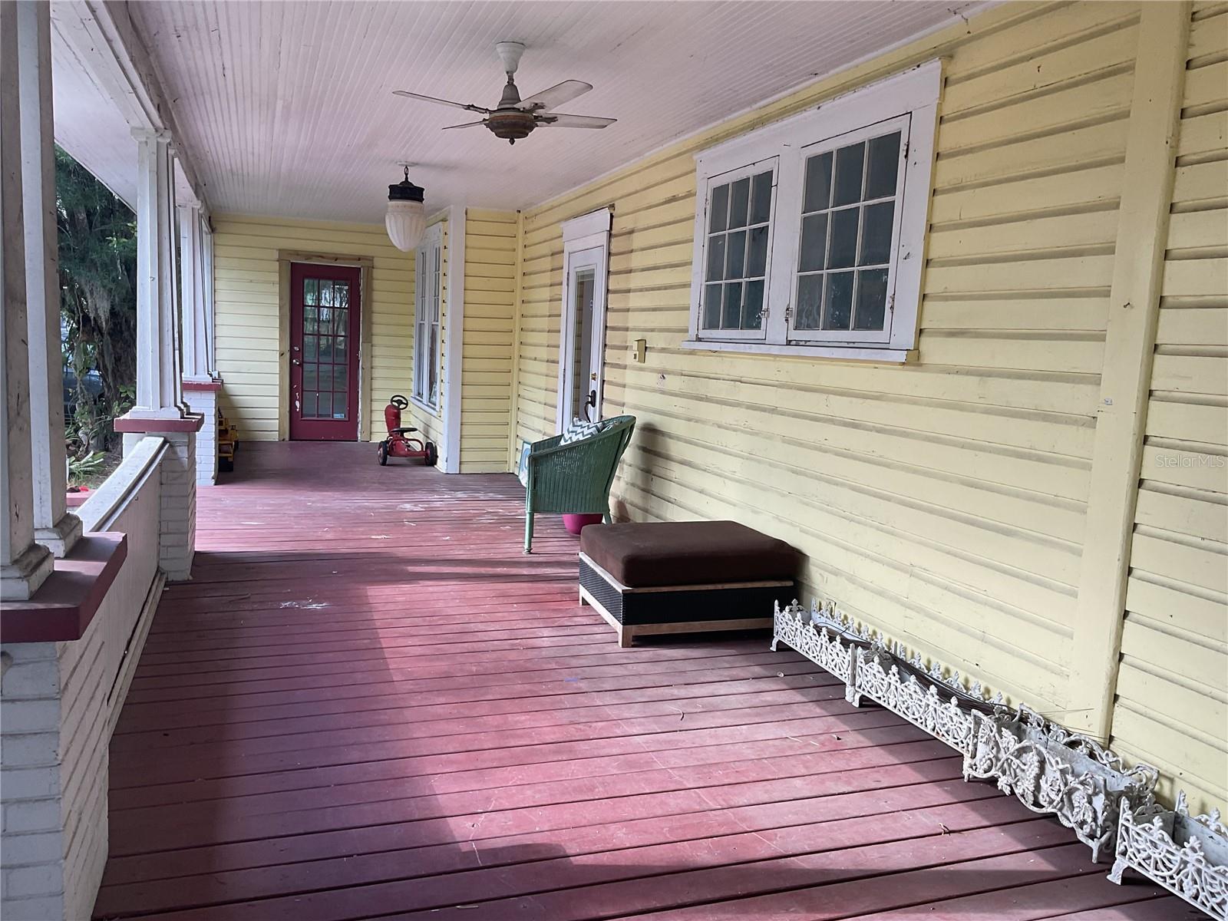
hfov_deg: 61.7
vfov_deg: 48.2
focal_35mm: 29
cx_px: 614
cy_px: 460
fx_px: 1029
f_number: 1.8
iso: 32
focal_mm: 3
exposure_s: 1/120
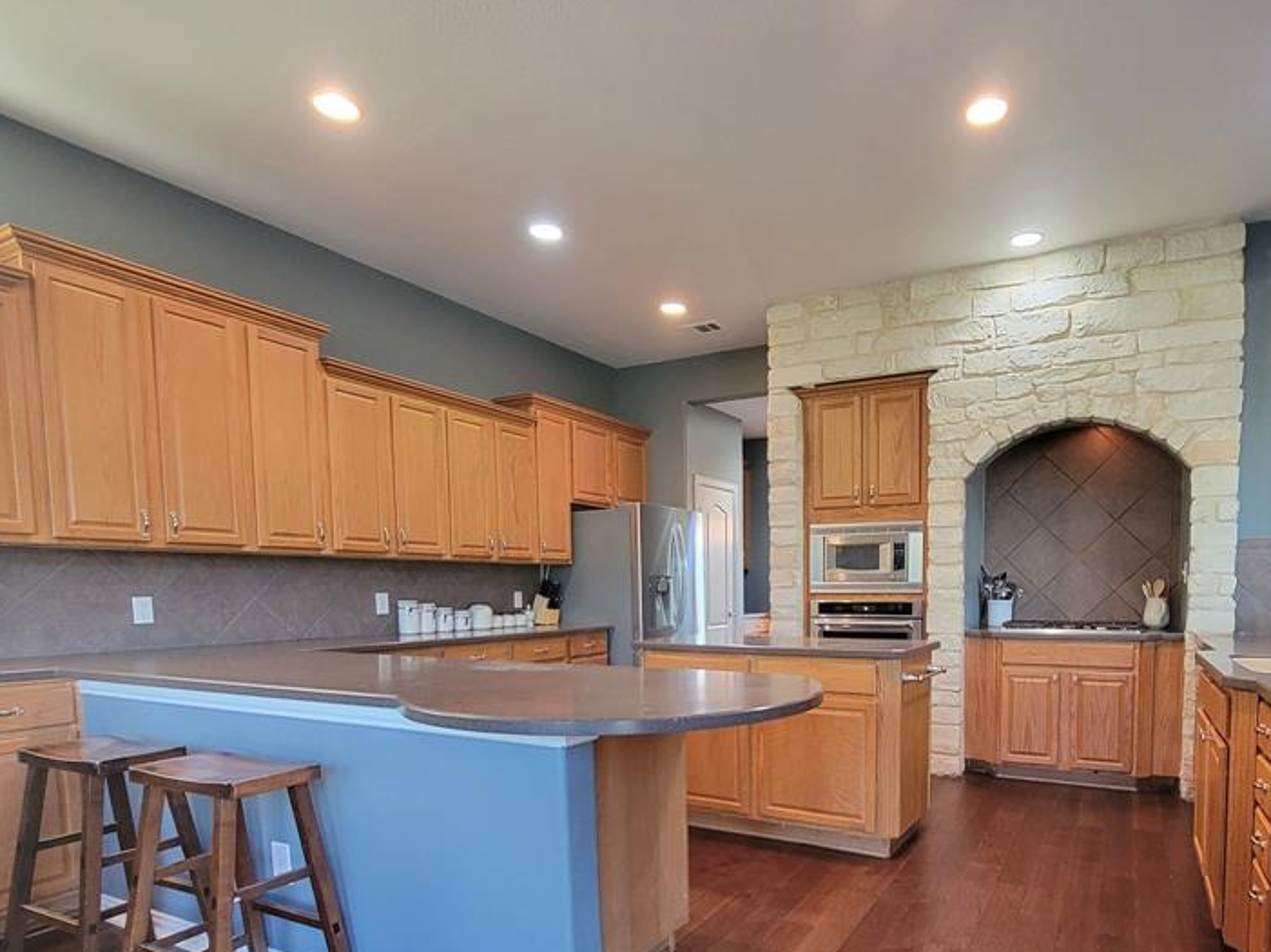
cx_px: 763
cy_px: 629
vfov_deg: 66.9
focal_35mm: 19
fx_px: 697
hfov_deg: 83.6
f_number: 2.2
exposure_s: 1/60
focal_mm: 2.2
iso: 320
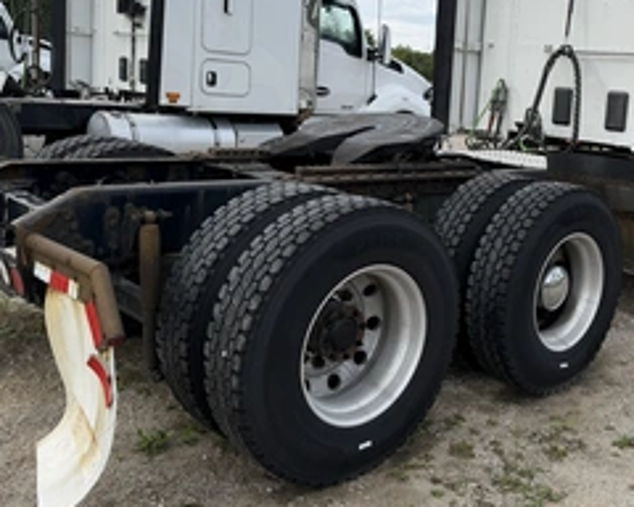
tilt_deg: -3.2
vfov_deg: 38.0
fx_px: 732
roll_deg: -3.8
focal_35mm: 39
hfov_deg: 46.0
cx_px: 433
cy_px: 187
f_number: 1.78
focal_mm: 6.76
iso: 80
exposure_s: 1/2445
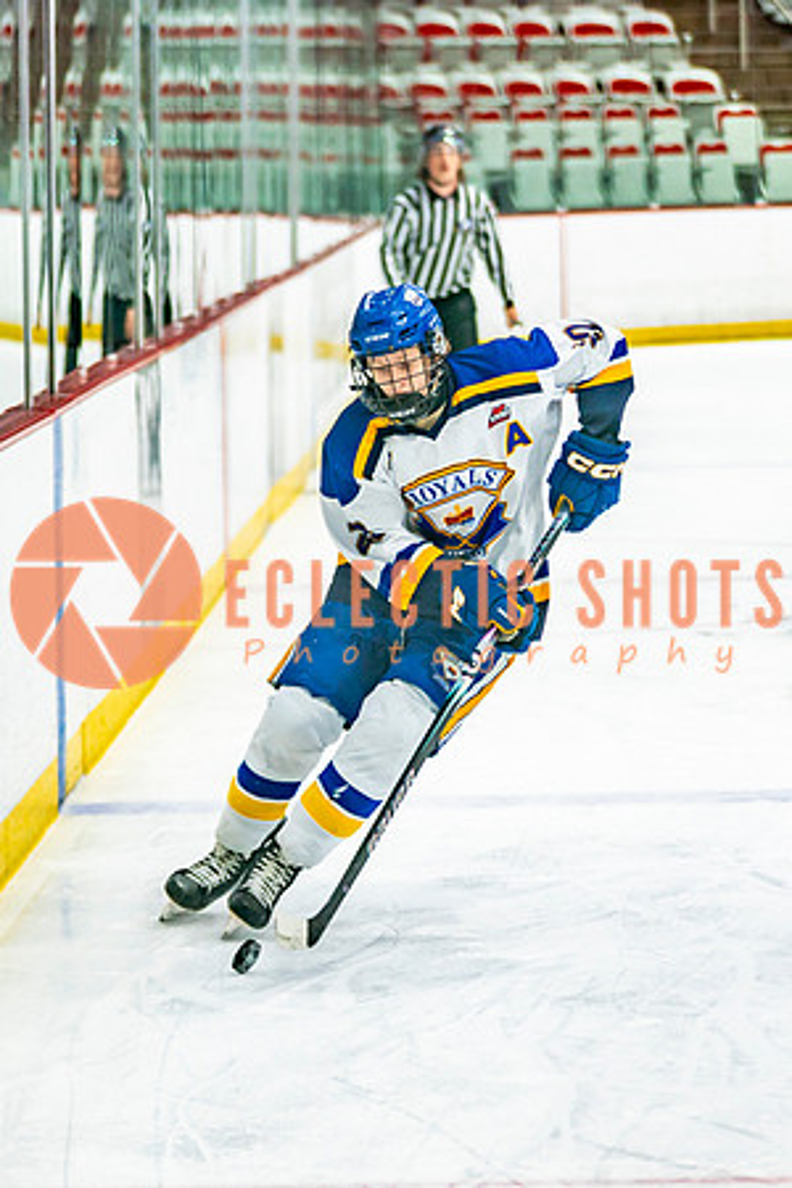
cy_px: 526
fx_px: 6800
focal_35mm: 206
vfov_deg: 10.0
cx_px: 553
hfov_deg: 6.7
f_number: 2.8
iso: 400
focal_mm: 105
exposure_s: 1/640
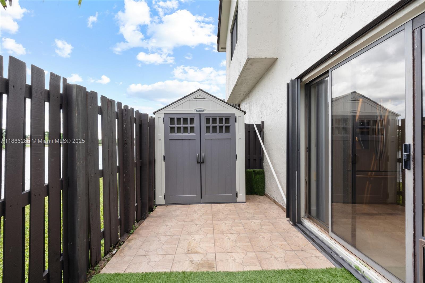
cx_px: 212
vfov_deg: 73.7
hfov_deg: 96.7
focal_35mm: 16
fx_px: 189
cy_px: 142
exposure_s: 1/3
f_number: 16
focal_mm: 16
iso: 200
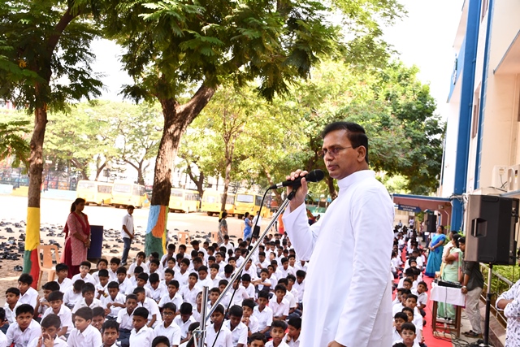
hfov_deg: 49.5
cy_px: 174
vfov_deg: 34.2
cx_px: 260
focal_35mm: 39
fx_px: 563
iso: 640
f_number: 5.6
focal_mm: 26
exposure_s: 1/250
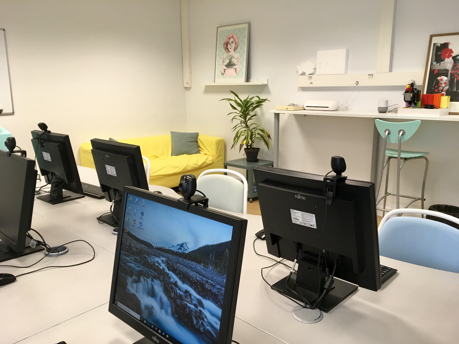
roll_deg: +1.2
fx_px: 385
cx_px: 230
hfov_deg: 61.7
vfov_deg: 48.2
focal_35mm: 29
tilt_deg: -12.8
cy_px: 172
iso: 64
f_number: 2.2
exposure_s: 1/33
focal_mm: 4.15
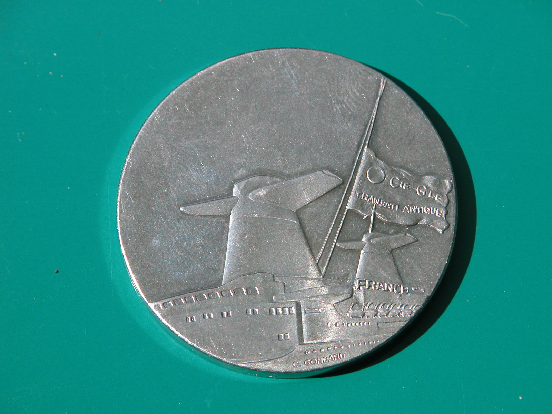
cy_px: 207
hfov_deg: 8.9
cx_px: 276
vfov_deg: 6.7
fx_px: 3556
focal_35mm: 223
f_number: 5.8
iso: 100
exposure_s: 1/483
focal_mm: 56.7
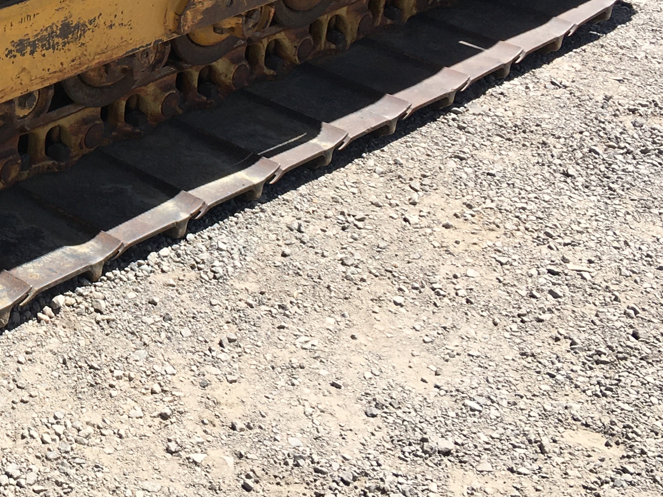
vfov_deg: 17.7
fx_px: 1532
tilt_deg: -20.3
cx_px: -145
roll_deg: -2.9
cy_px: -65
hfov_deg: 22.4
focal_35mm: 80
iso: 25
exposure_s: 1/938
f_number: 2.2
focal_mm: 4.15
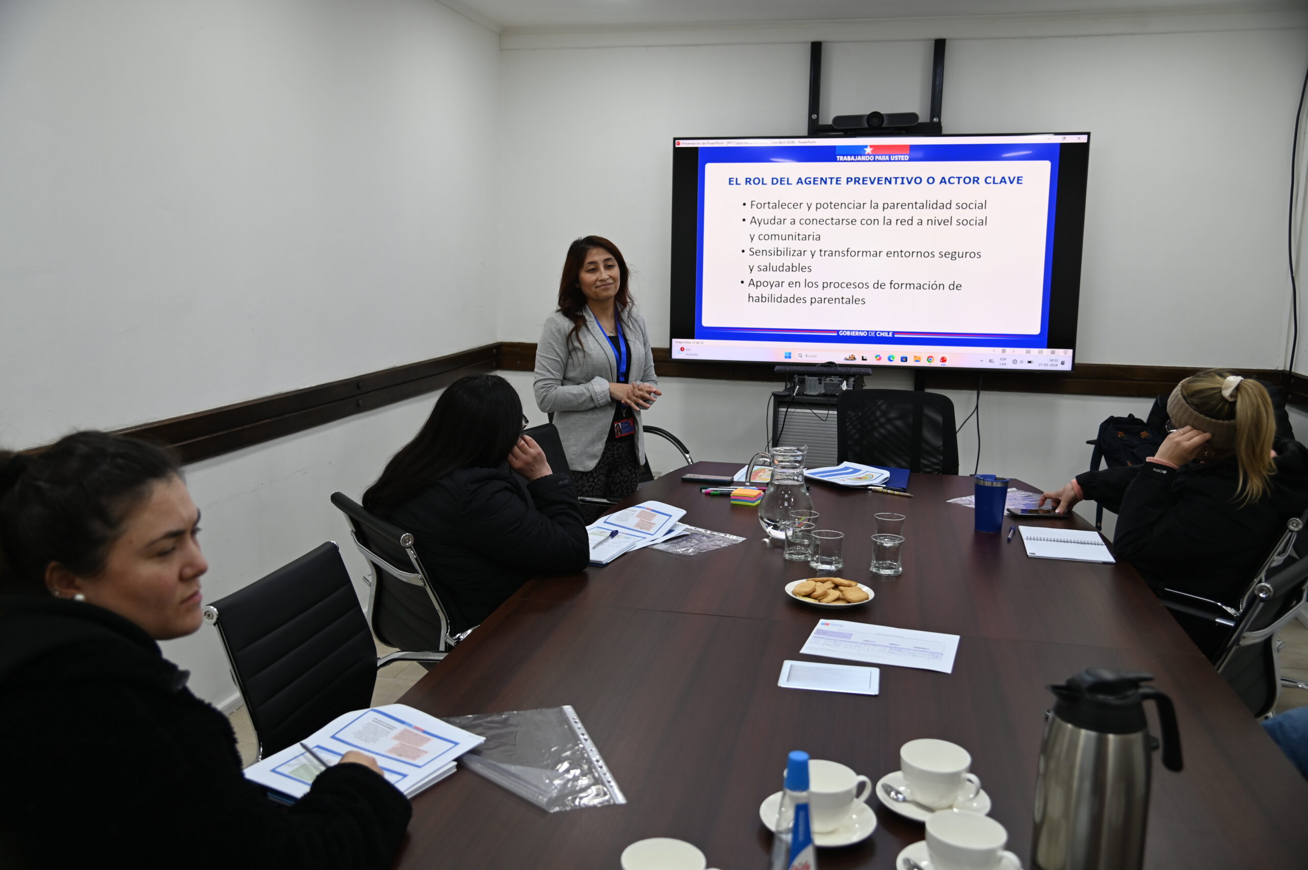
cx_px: 654
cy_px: 435
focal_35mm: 31
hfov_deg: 60.3
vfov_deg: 42.3
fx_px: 1126
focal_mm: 31
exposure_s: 1/125
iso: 500
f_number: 4
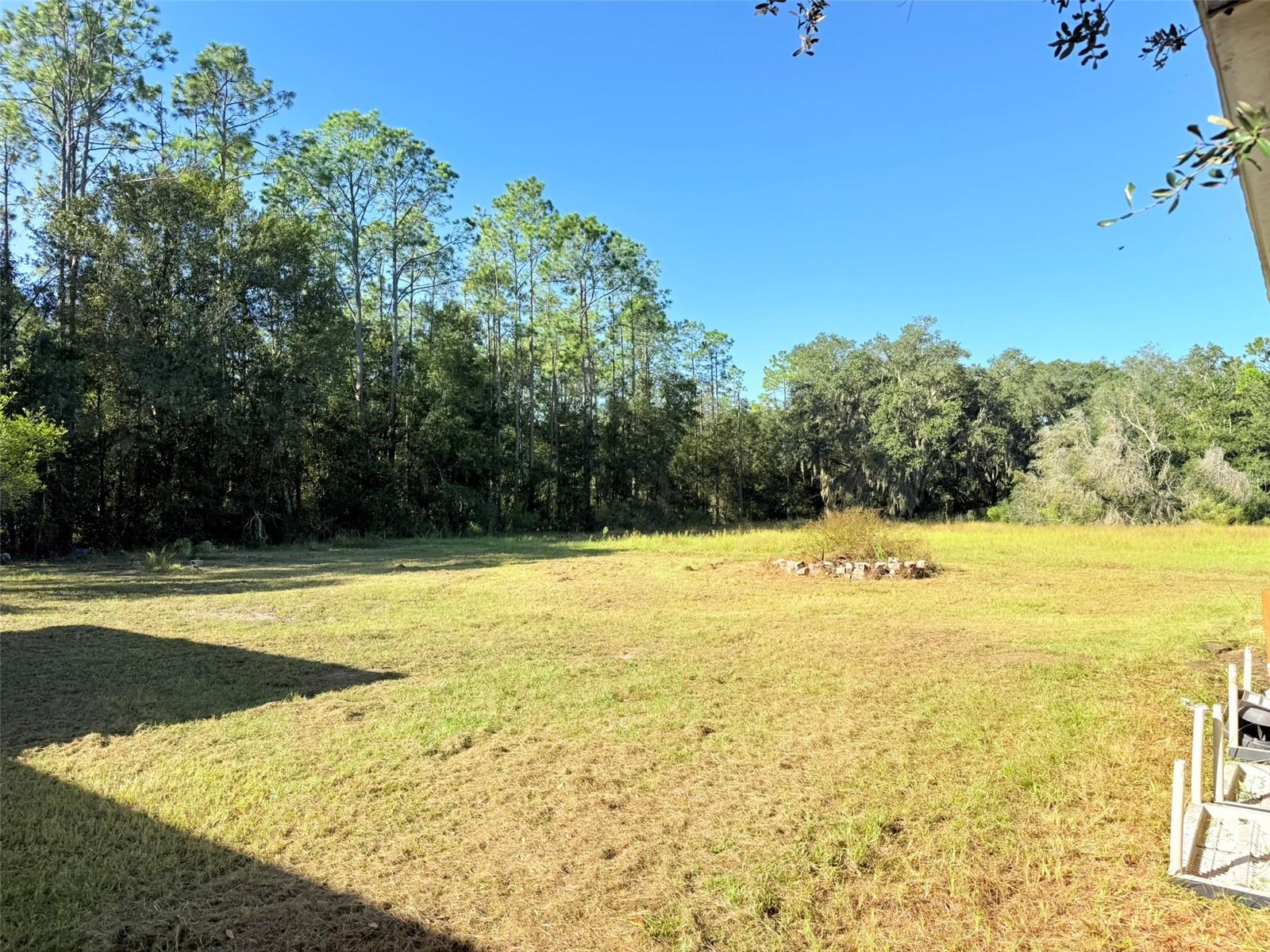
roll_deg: +0.5
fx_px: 881
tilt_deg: +1.9
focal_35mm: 24
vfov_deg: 56.8
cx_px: 635
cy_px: 476
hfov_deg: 71.6
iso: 80
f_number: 1.78
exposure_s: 1/2611
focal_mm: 6.76
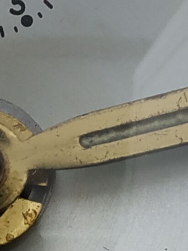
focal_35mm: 175
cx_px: -35
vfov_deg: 11.3
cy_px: 206
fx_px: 1269
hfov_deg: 8.4
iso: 250
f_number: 1.9
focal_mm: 3.94
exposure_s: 1/50
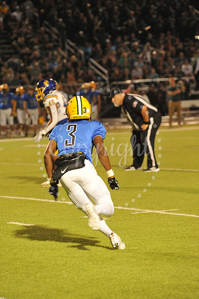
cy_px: 150
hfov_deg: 6.9
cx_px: 100
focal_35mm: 200
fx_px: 1660
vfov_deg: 10.3
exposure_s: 1/200
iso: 5000
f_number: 5.6
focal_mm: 200
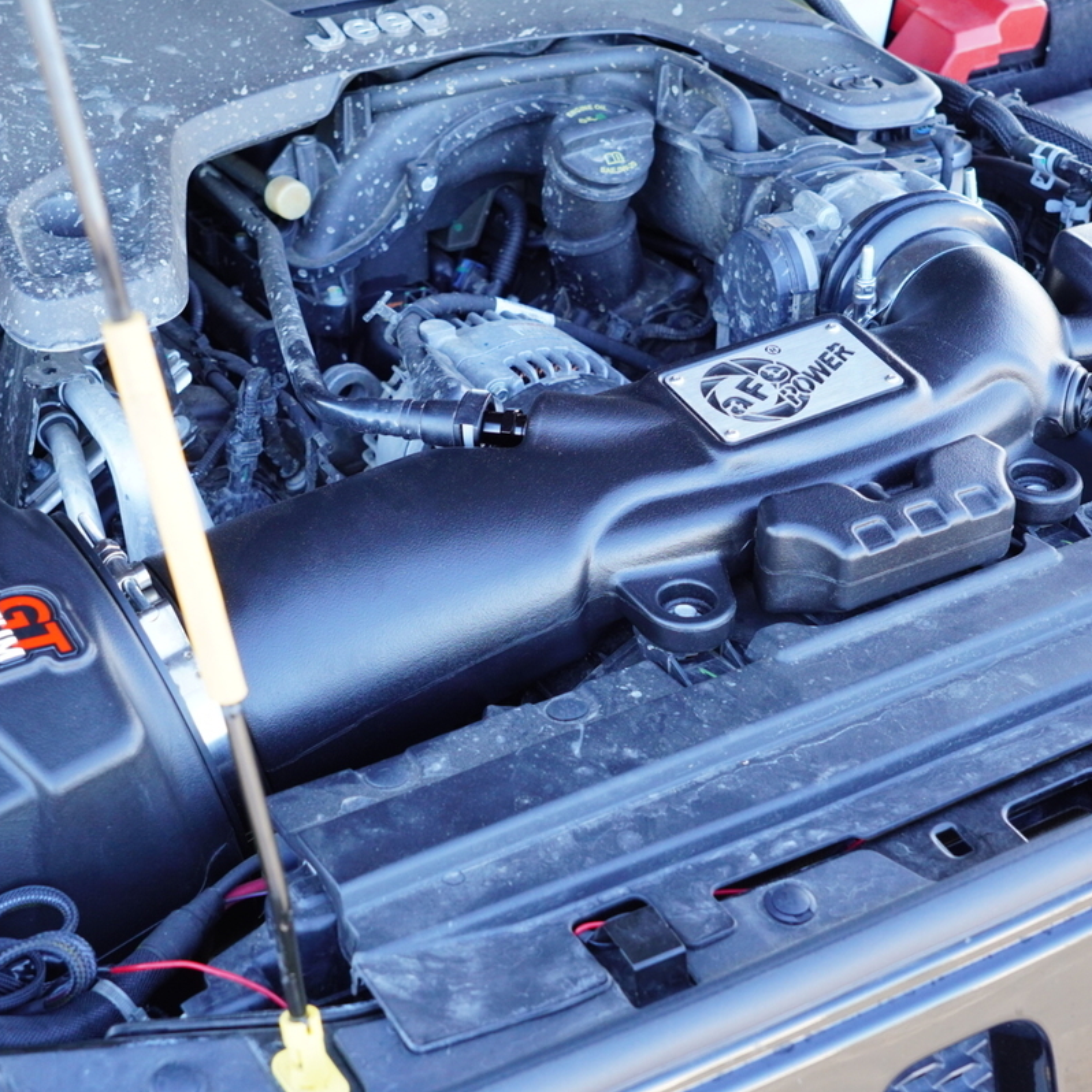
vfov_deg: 30.7
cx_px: 461
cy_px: 546
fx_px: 1986
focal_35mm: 56
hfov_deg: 30.7
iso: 640
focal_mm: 29
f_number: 4.5
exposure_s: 1/100
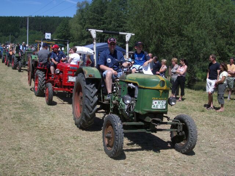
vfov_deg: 35.1
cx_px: 118
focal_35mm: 41
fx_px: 278
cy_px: 88
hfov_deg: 45.8
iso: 50
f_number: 4.6
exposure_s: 1/500
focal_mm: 6.8
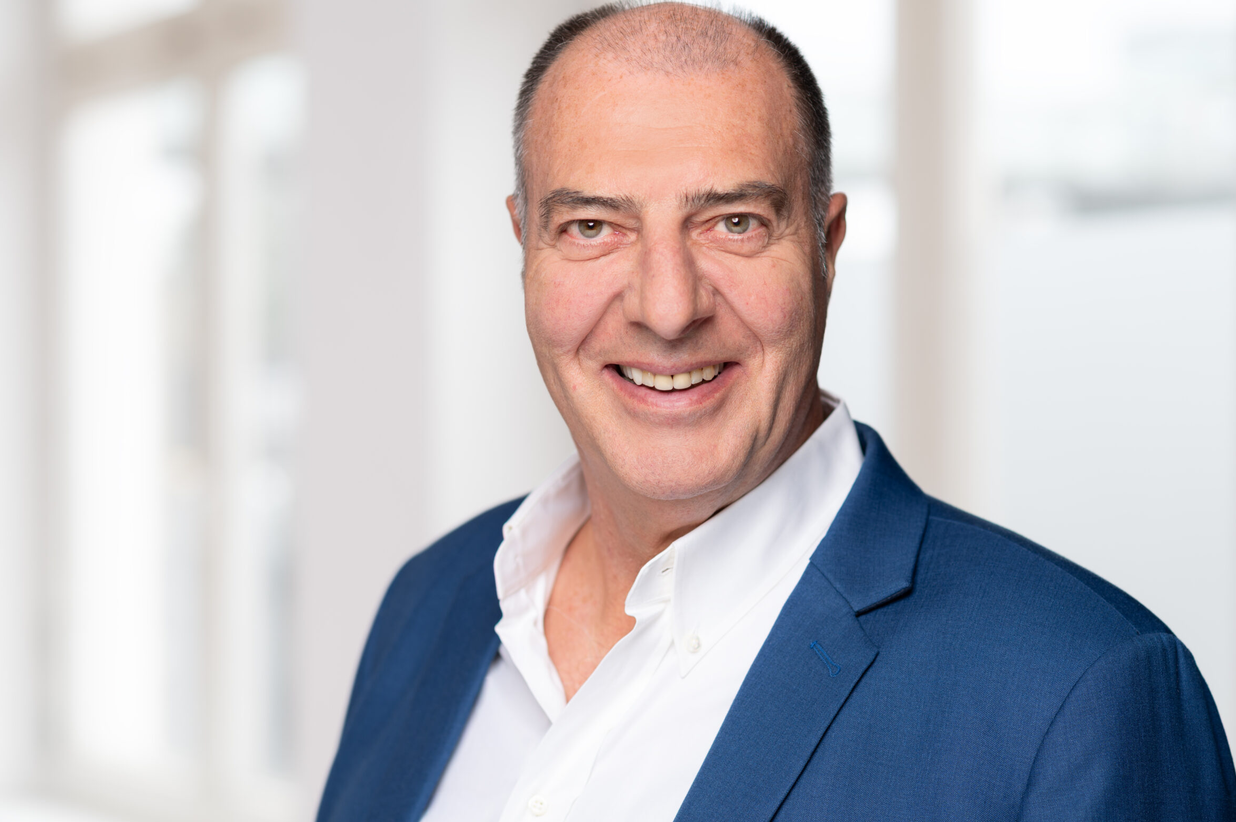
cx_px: 620
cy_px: 432
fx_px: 3191
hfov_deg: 21.9
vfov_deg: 14.7
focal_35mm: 93
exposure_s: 1/160
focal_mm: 85
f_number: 2.8
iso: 100
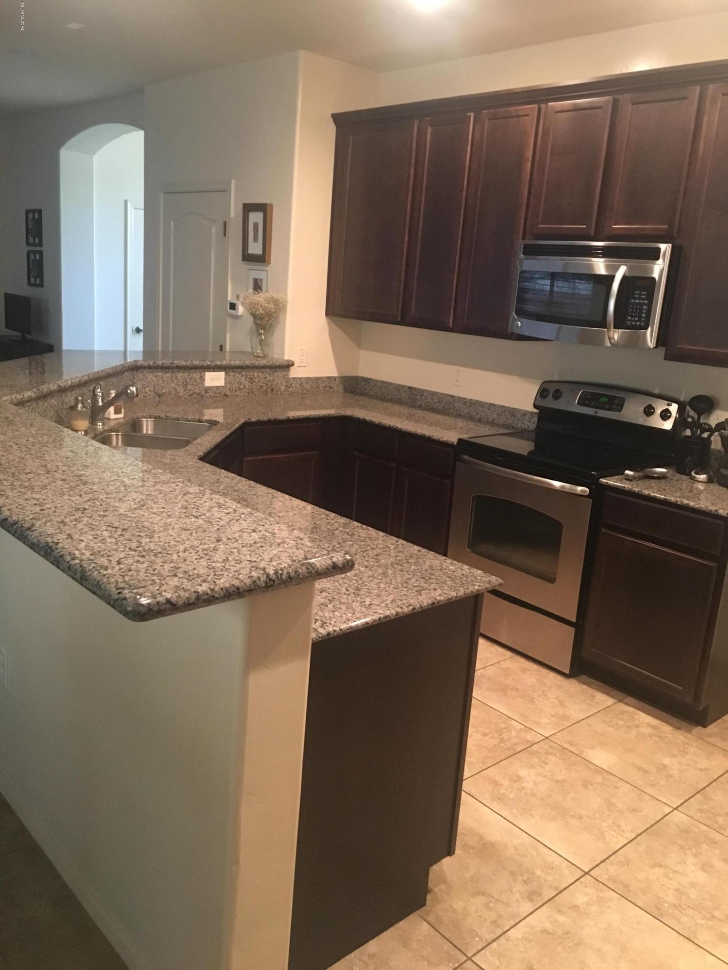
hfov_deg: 48.2
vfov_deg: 61.7
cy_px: 485
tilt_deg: -12.9
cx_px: 364
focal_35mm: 29
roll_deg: -3.6
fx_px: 813
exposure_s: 1/15
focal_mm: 4.15
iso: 250
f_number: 2.2
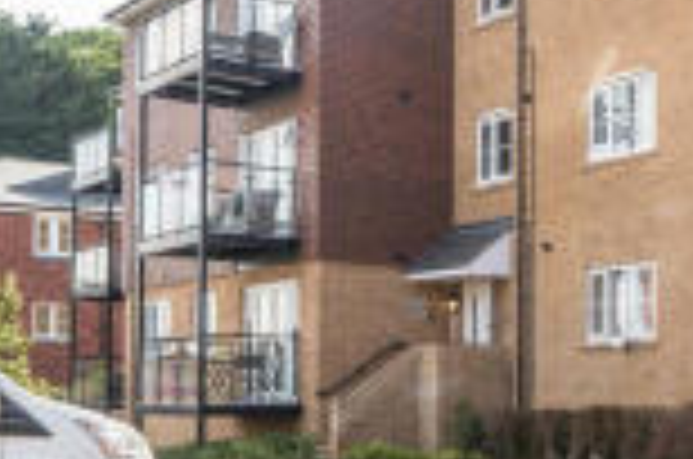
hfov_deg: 28.1
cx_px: 774
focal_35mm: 65
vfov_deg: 20.6
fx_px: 1249
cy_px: 101
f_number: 8
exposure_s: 1/160
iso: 400
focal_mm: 14
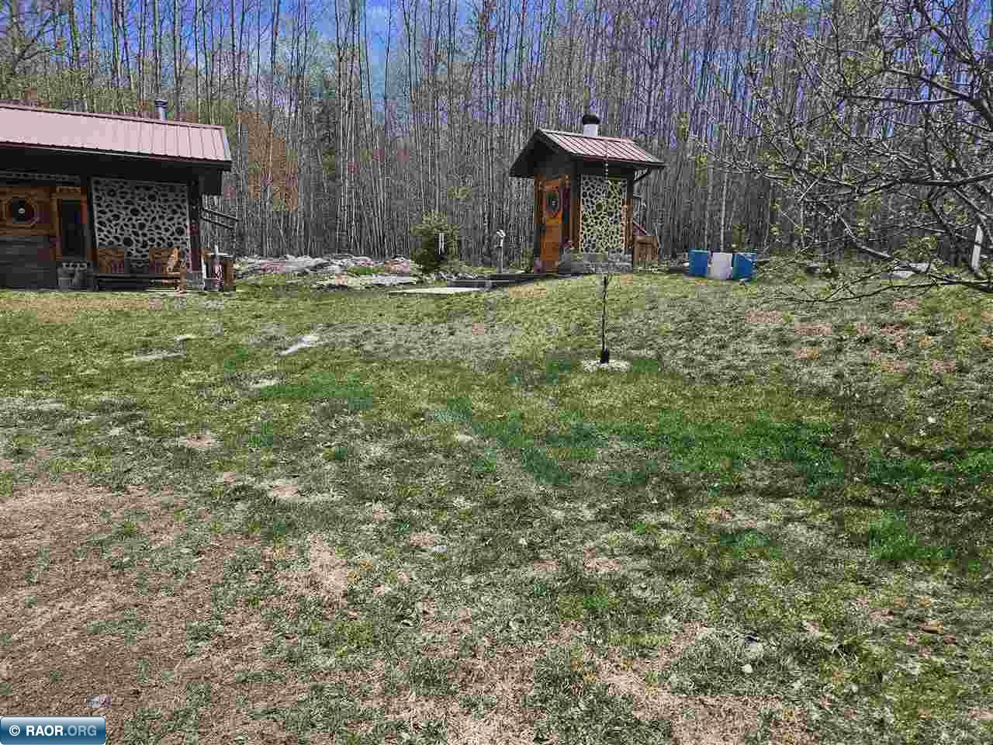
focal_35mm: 23
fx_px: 660
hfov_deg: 73.9
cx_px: 496
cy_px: 372
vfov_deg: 58.9
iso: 25
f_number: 1.8
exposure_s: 1/1695
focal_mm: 5.4
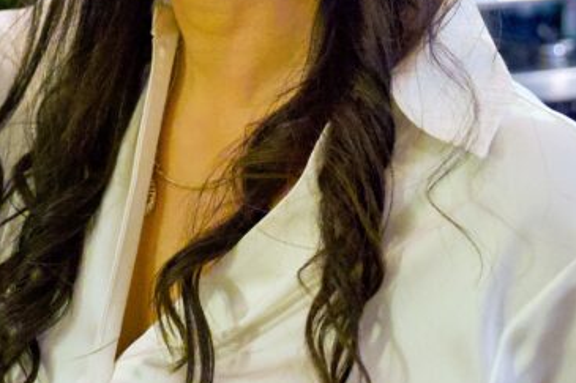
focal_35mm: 115
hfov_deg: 17.1
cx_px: -77
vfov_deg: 11.5
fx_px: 1839
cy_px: -150
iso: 10000
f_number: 4
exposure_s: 1/40
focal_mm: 35
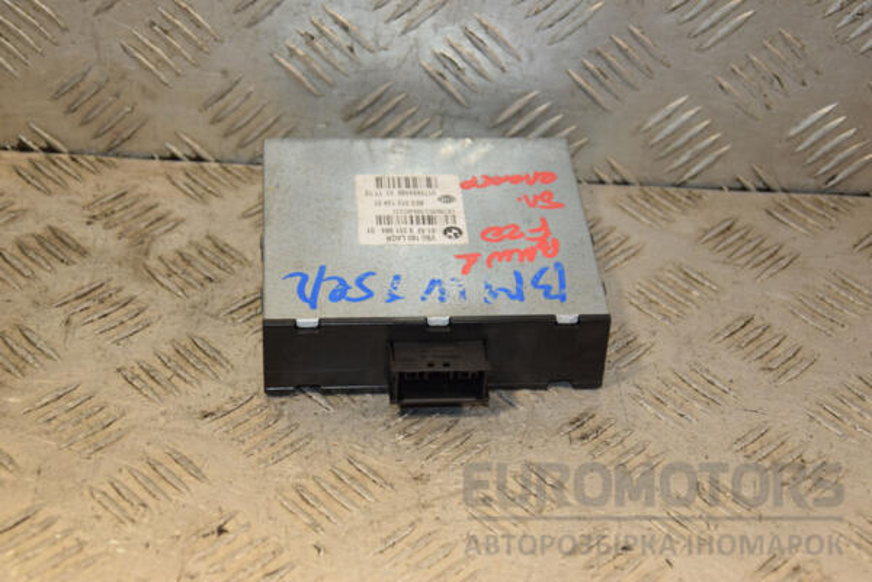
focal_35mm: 75
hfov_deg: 27.0
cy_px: 291
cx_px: 436
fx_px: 1817
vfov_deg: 18.2
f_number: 5.6
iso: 800
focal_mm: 50
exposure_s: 1/200
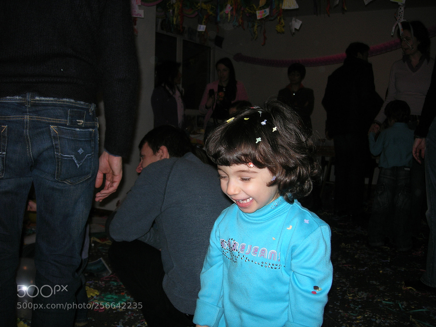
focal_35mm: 38
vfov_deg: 37.7
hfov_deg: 49.0
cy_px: 164
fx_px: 479
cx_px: 218
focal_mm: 7.8
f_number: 2.8
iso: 64
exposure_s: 1/60.1
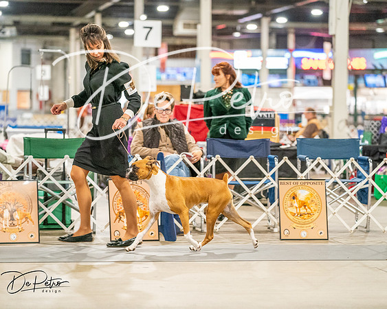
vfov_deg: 11.5
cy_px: 154
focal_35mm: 134
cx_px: 194
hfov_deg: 14.4
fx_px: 1534
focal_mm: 119
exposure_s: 1/250
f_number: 3.2
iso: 6400
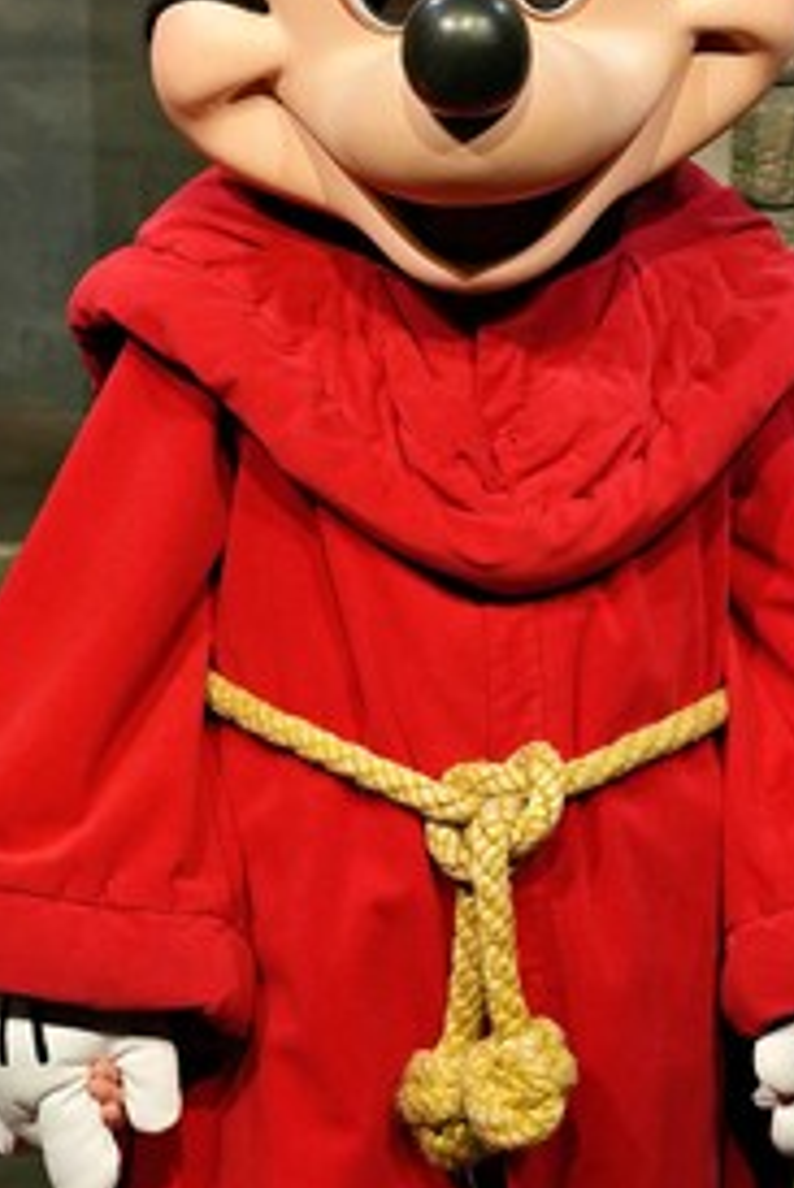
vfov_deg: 18.2
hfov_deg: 12.2
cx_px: 332
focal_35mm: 112
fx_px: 3700
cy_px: 637
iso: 2000
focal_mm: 30
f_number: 5.6
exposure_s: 1/200
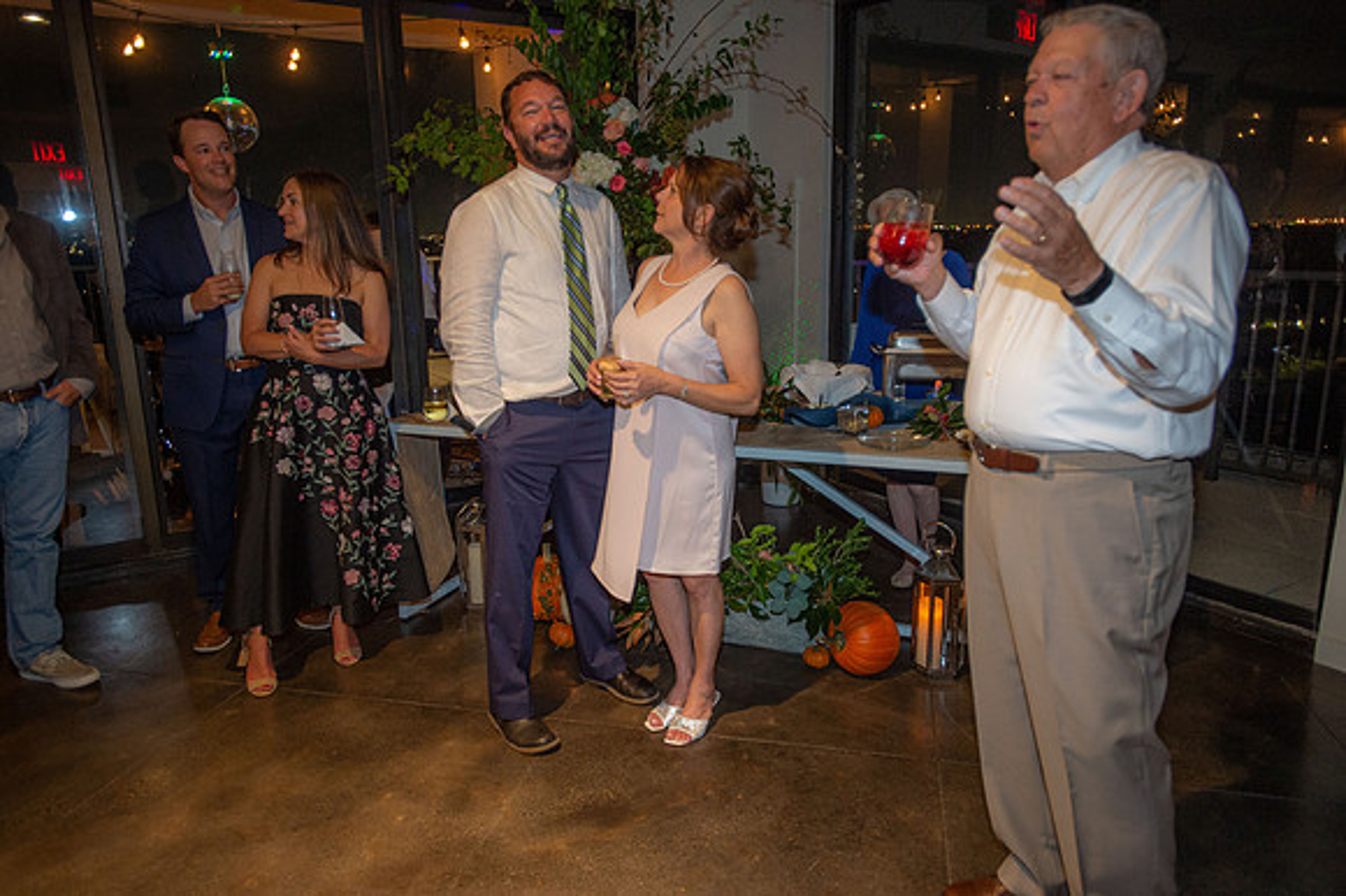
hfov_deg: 71.5
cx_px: 673
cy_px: 448
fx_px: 934
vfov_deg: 51.2
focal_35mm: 25
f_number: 2.8
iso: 1600
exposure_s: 1/80
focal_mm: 25
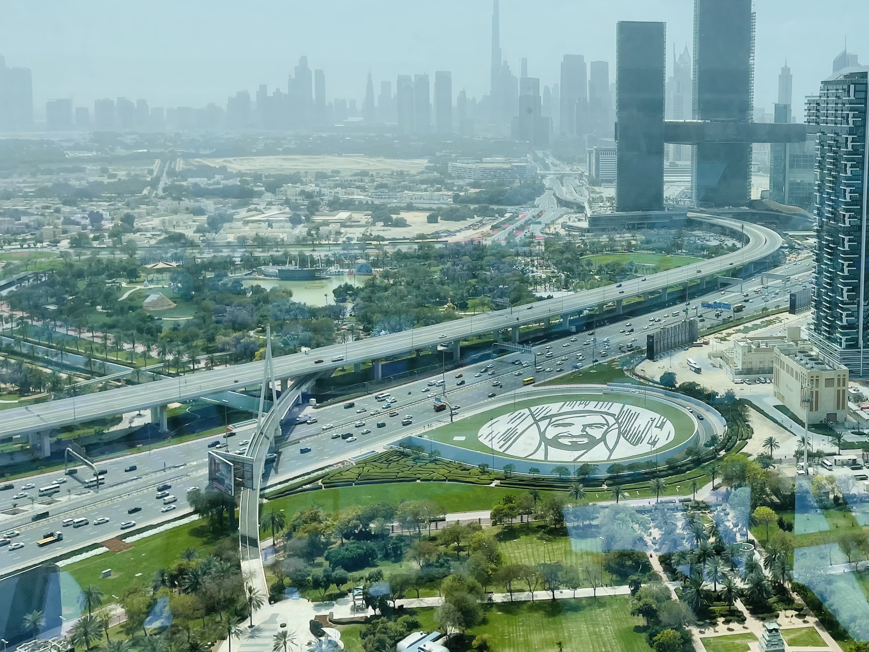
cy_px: 203
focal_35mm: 40
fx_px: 1004
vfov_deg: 35.5
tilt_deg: -7.8
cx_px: 663
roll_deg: -1.3
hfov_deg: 45.0
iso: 32
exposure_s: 1/4049
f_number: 1.6
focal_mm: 5.1
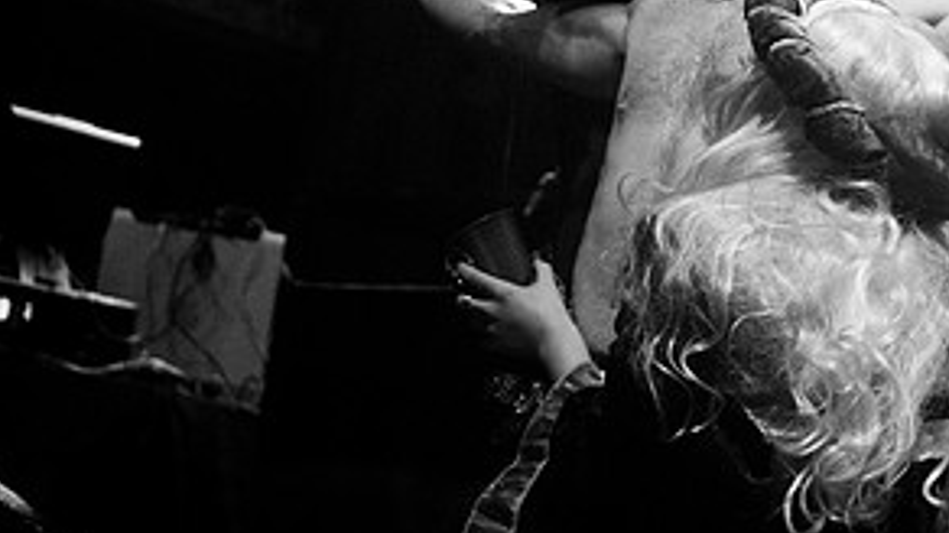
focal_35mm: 109
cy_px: -15
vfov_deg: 11.0
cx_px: 907
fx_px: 2743
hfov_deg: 19.2
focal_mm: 35
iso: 640
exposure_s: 1/160
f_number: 2.8
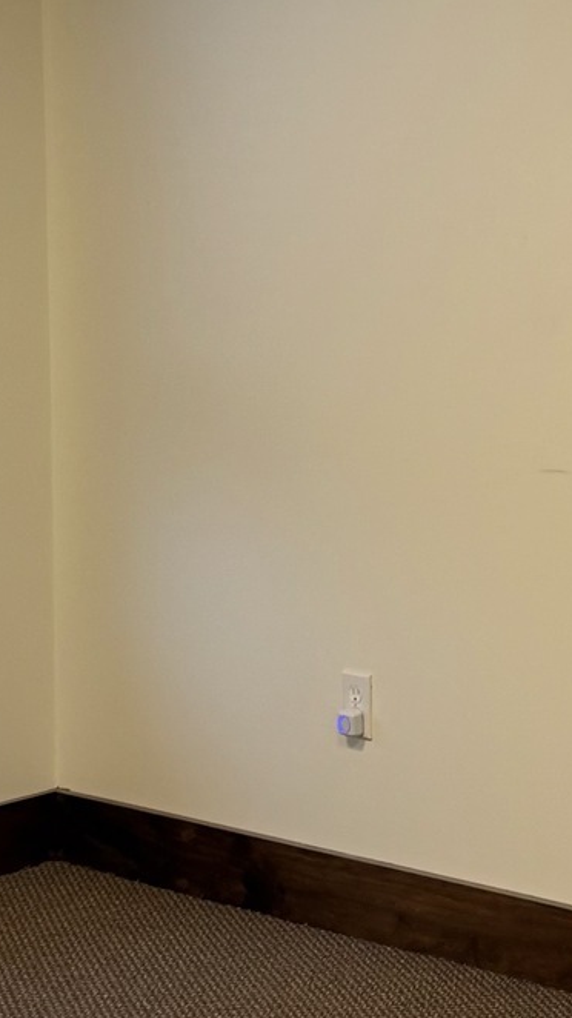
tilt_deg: +0.0
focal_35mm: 91
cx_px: 617
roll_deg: +0.8
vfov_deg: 23.0
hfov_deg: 13.1
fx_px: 2456
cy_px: 183
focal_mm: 6.76
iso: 200
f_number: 1.78
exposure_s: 1/120
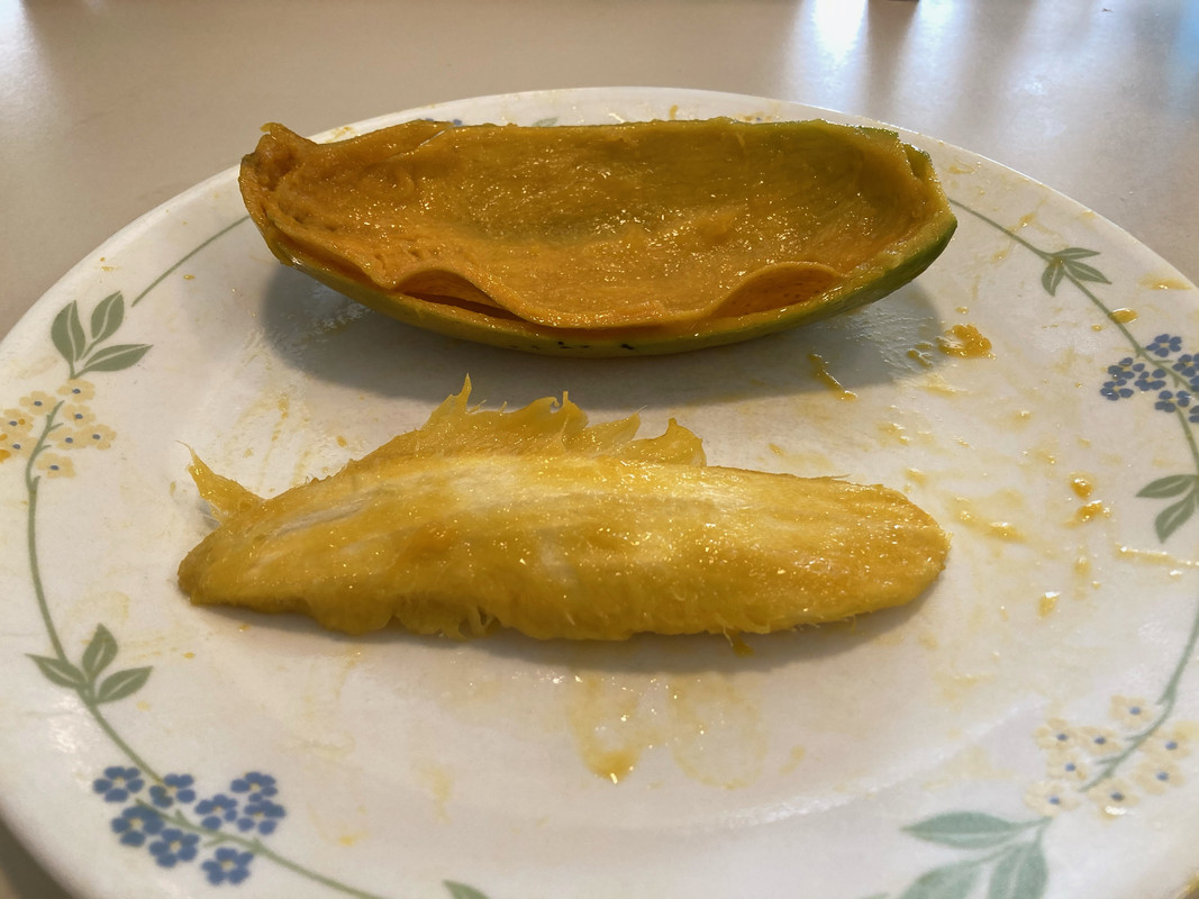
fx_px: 970
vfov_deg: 49.7
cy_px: 450
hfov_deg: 63.4
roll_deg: -0.2
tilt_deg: -41.9
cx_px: 600
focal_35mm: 28
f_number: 1.8
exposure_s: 1/60
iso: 100
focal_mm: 3.99
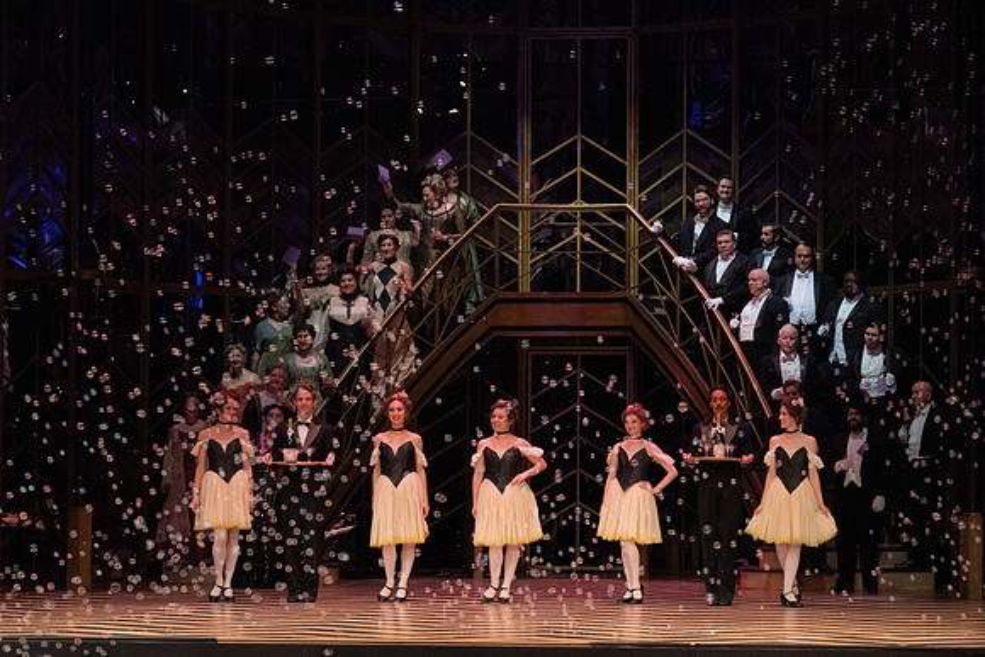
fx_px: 3092
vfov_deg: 12.1
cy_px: 328
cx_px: 492
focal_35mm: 113
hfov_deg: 18.1
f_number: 16
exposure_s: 1/400
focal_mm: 113
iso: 12800
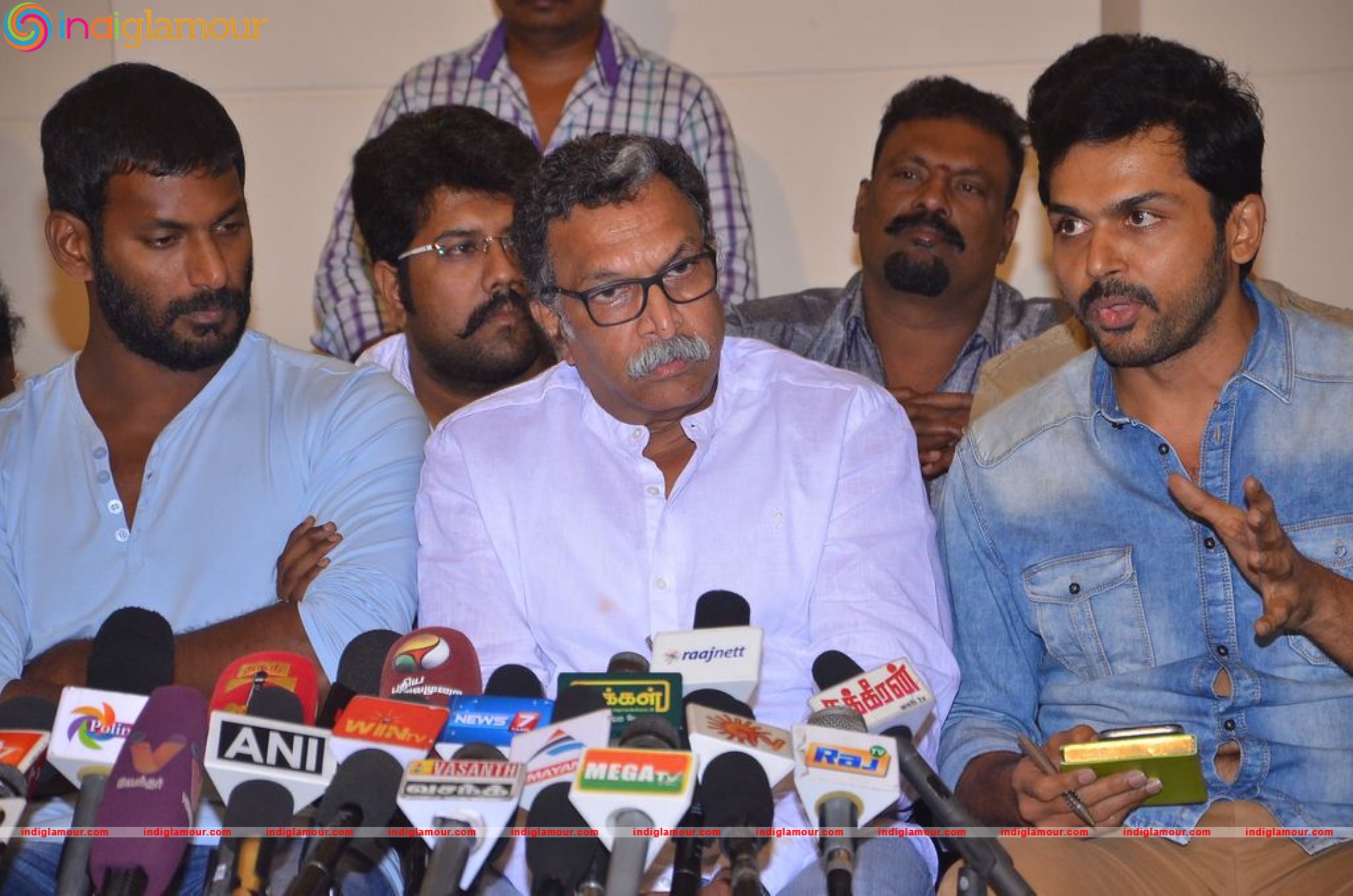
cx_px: 676
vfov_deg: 9.3
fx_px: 5513
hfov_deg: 14.0
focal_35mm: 147
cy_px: 448
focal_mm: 98
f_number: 6.3
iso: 1100
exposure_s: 1/125
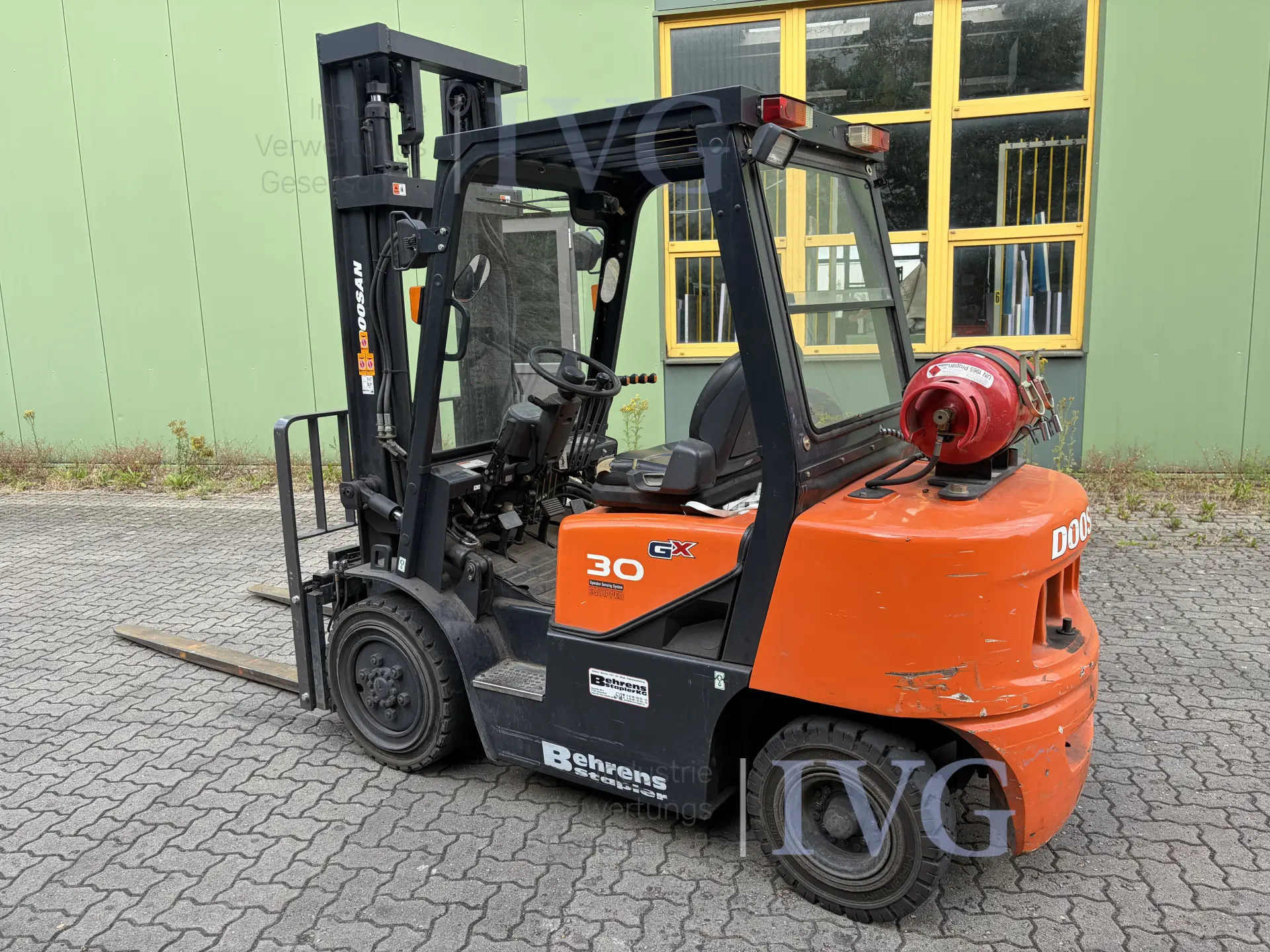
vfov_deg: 53.1
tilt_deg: -8.9
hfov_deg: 67.3
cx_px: 635
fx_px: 954
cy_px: 476
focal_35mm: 26
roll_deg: +2.0
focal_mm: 5.96
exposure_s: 1/331
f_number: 1.6
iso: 50
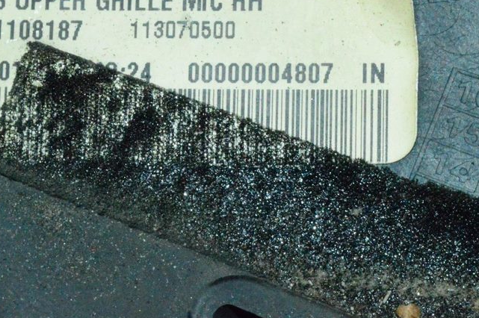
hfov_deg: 15.6
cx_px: 231
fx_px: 1752
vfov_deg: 10.4
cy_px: 77
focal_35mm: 132
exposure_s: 1/80
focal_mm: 55
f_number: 36
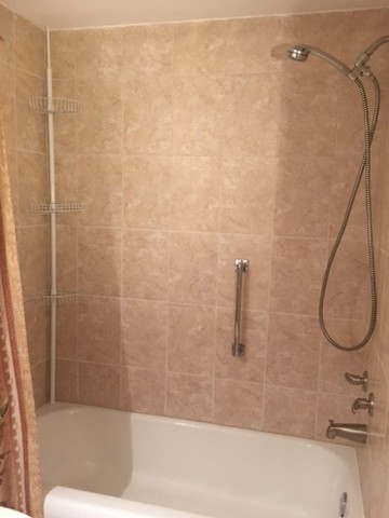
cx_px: 194
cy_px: 259
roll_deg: -2.8
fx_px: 435
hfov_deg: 48.2
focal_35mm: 29
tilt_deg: -6.3
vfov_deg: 61.7
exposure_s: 1/30
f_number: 2.2
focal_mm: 4.15
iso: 125
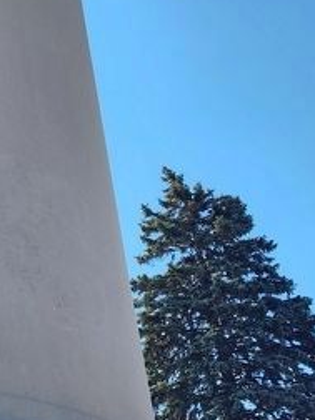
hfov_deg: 17.9
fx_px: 886
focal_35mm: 73
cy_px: 217
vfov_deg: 26.7
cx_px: -168
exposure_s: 1/1442
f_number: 1.8
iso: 100
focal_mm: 5.56
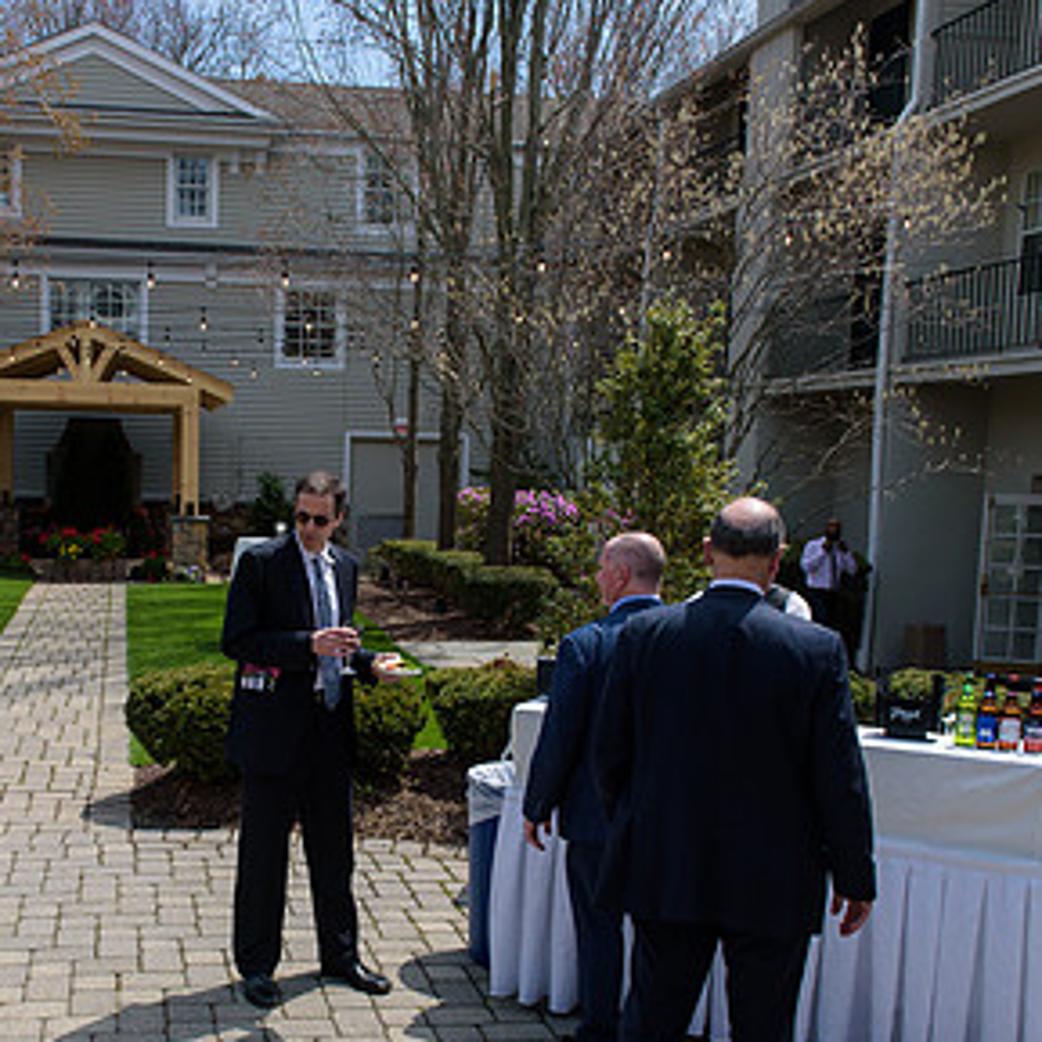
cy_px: 626
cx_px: 317
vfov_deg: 40.7
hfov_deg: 40.2
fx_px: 1396
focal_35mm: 41
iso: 200
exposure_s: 1/4000
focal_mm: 24
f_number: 4
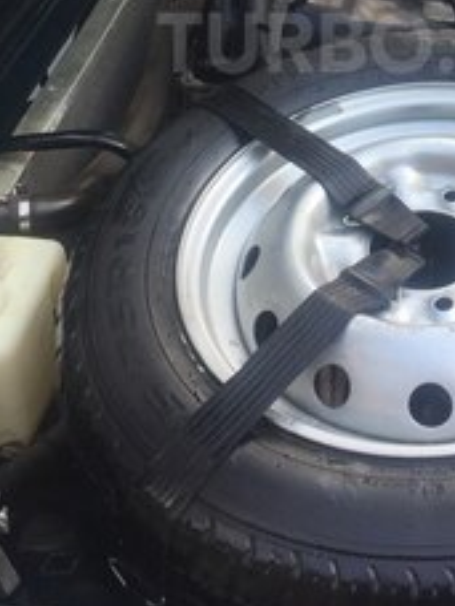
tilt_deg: -34.6
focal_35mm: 63
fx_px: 1104
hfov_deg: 23.0
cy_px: 43
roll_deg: +2.0
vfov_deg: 29.3
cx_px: 362
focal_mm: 4.15
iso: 32
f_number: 2.2
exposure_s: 1/189
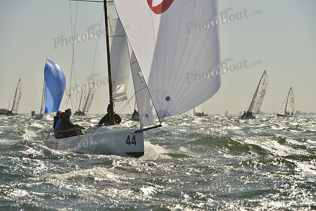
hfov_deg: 10.3
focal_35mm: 200
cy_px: 106
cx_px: 158
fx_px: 1756
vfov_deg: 6.9
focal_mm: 200
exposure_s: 1/1600
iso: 280
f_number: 9
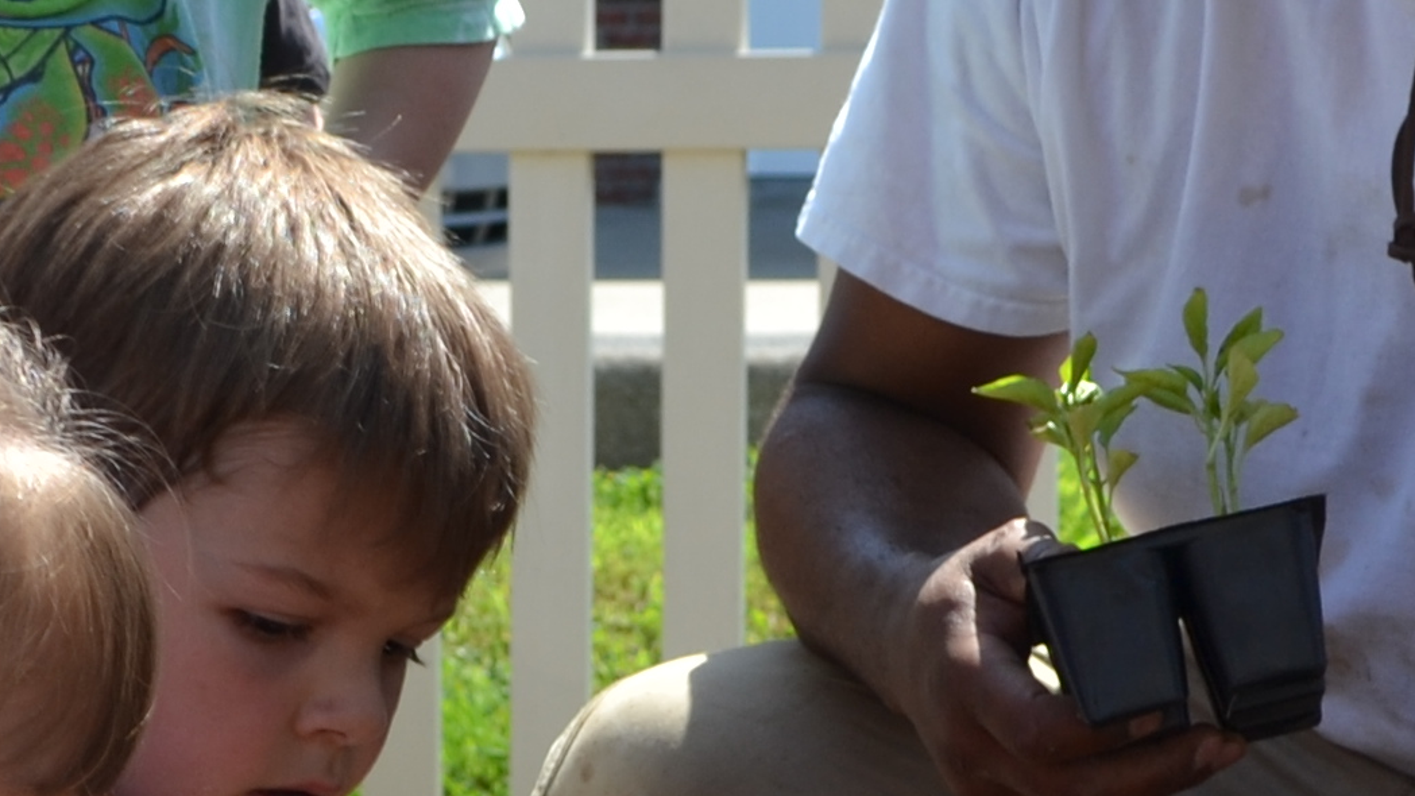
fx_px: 5178
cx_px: 768
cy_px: 950
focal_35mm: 138
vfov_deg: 8.7
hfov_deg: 15.6
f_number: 5.6
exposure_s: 1/250
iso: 100
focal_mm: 20
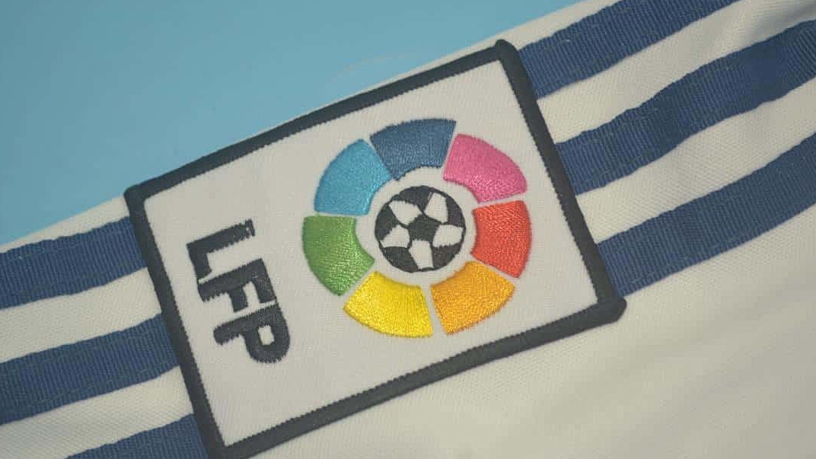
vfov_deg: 15.9
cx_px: 407
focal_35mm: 76
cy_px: 247
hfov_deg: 27.9
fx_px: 1644
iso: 200
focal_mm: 48
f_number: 5.6
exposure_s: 1/100
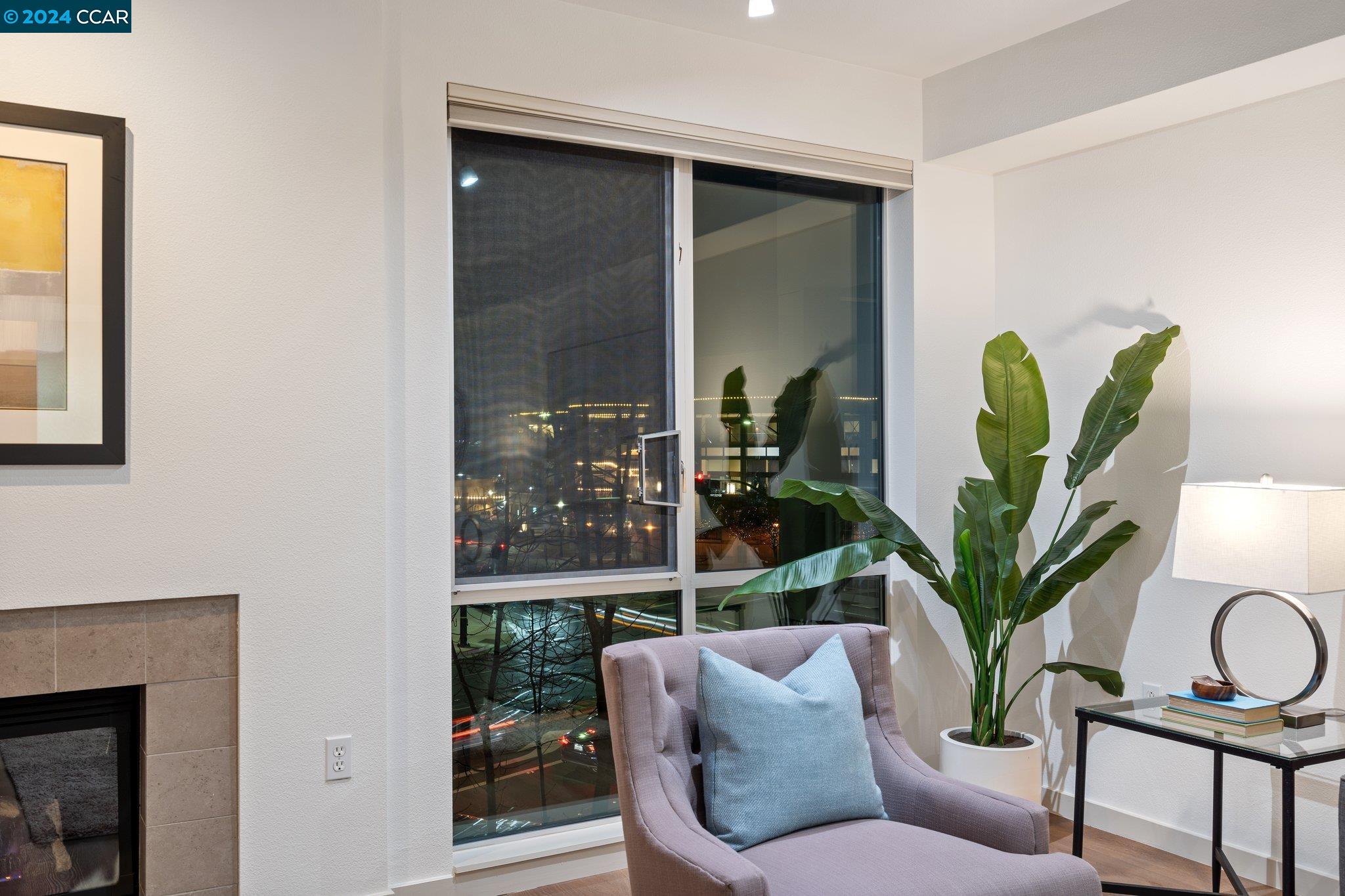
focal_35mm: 31
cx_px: 672
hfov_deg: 60.3
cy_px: 448
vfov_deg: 42.3
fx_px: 1158
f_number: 8
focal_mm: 31
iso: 100
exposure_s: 2
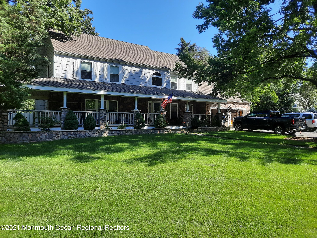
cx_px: 158
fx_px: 229
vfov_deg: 54.9
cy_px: 119
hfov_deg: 69.4
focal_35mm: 25
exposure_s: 1/403
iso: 32
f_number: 2
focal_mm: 4.6
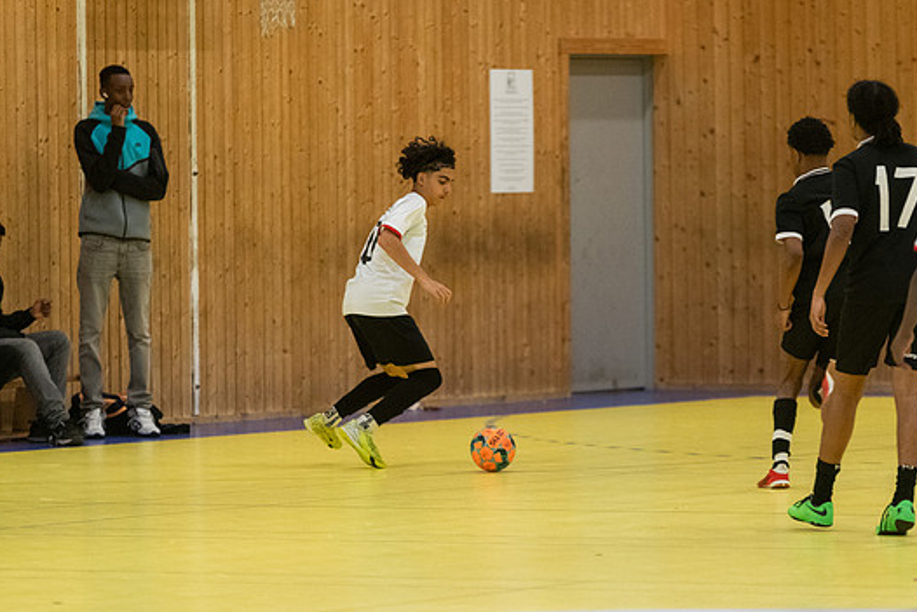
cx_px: 455
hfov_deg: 6.7
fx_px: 7796
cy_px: 303
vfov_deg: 4.5
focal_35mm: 306
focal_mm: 185
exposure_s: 1/640
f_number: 3.2
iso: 4500
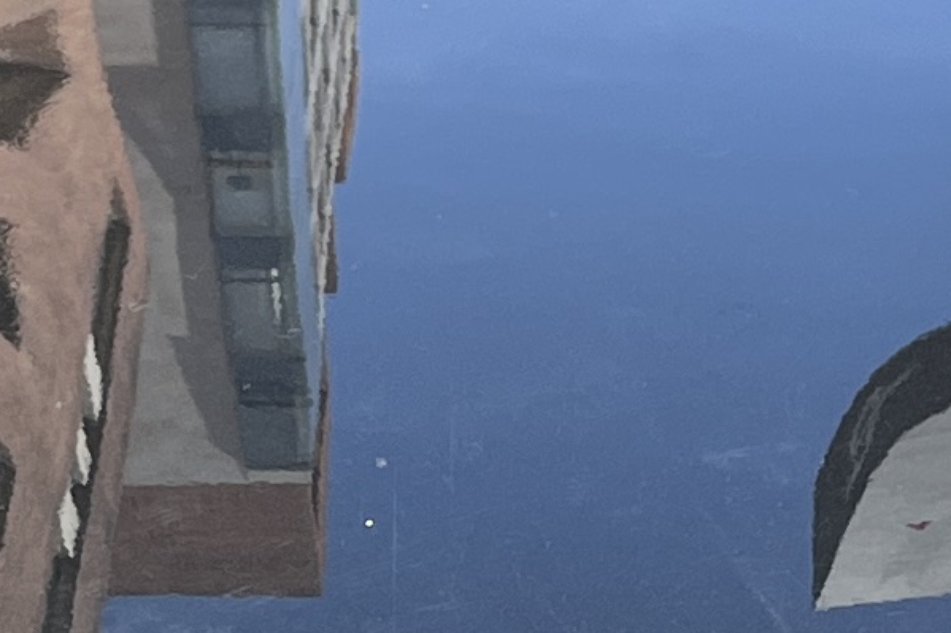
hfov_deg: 11.3
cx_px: 489
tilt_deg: -15.6
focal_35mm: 182
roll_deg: +0.5
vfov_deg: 7.5
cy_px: 674
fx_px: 4806
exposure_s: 1/1075
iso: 50
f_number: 1.6
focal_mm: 5.1
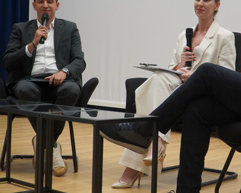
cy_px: 59
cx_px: 172
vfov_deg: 19.6
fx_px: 556
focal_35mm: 78
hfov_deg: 24.3
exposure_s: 1/160
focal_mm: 30
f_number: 4
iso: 800
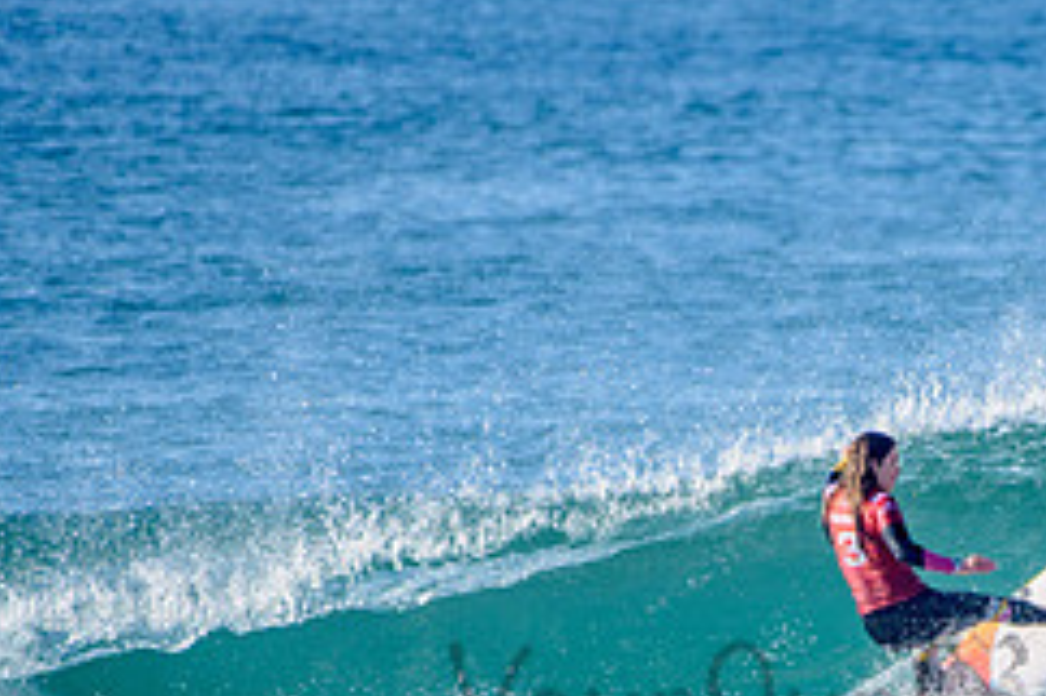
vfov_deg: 1.1
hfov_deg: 1.7
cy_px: 672
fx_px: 34842
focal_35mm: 1200
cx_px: 895
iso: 220
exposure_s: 1/1600
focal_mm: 500
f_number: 5.6
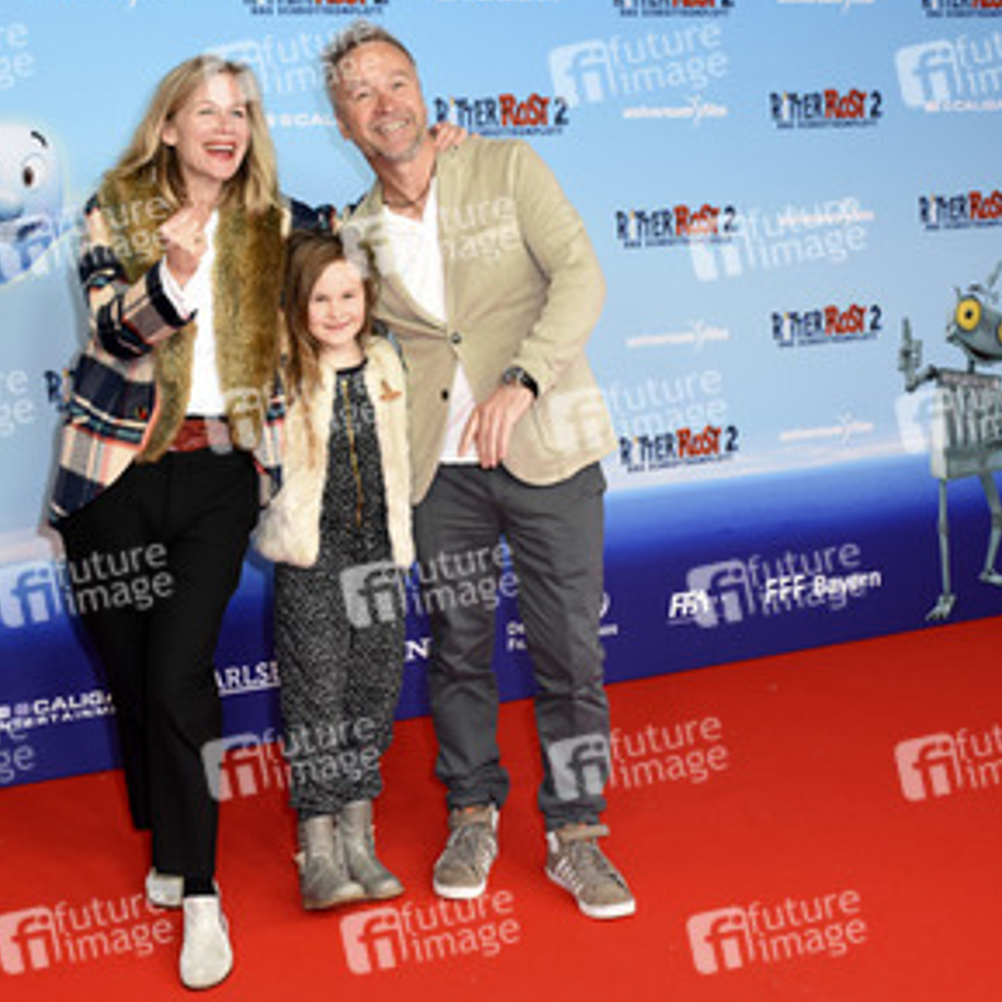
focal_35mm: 46
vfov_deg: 37.0
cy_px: 499
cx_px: 338
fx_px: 1495
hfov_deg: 36.7
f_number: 4.5
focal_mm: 23
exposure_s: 1/160
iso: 800
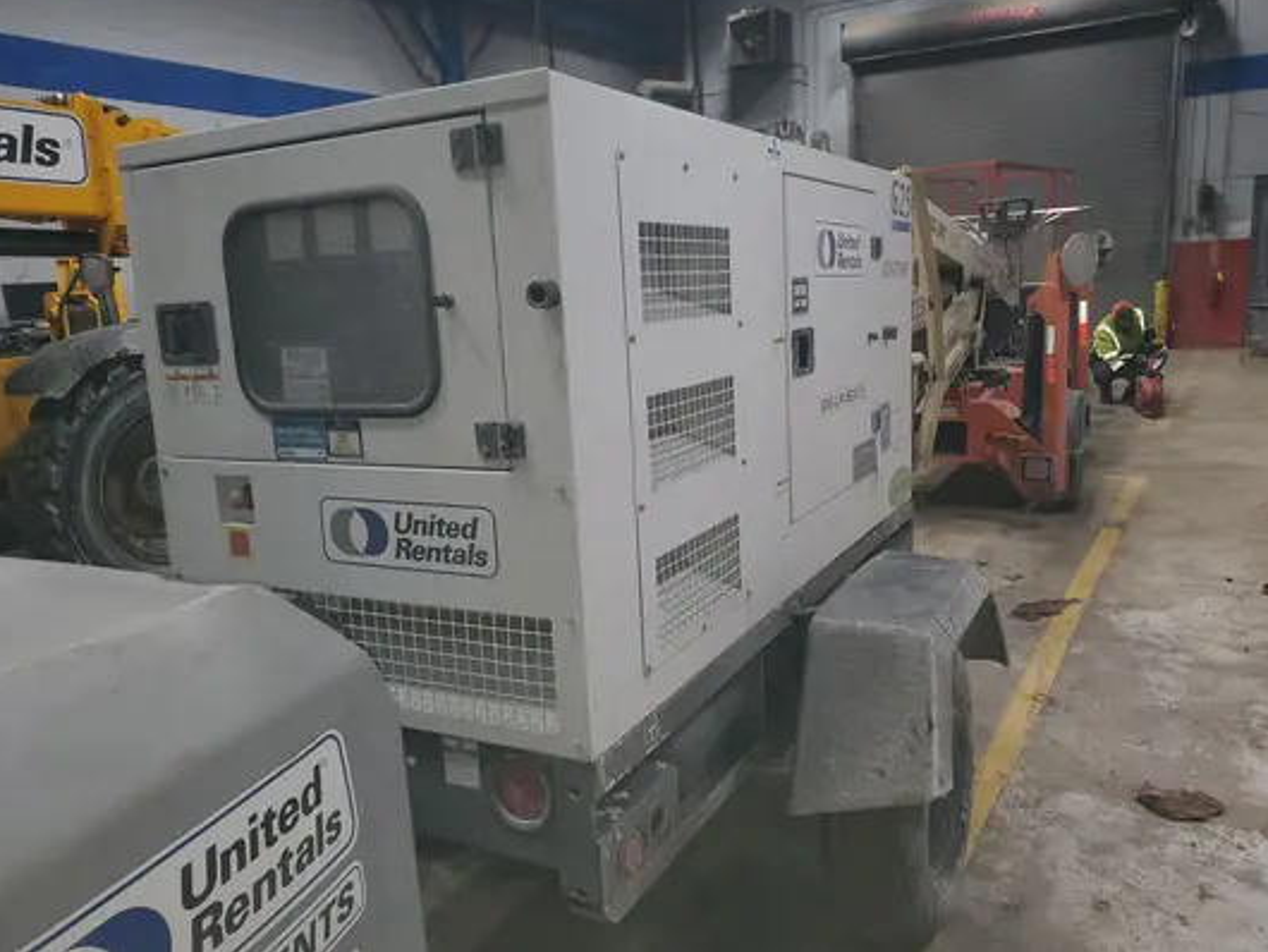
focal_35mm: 27
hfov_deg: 65.3
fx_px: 989
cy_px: 460
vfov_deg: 51.4
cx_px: 612
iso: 100
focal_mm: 4.3
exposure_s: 1/50
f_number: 2.4
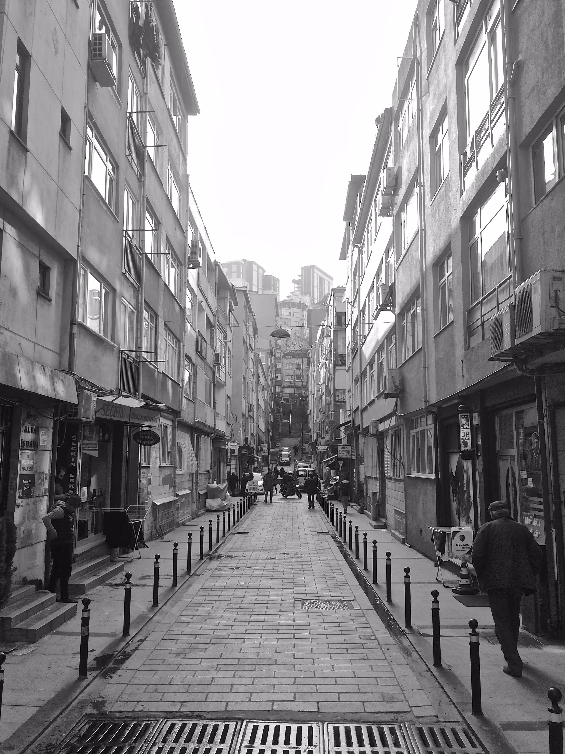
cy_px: 377
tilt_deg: +4.2
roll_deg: +0.4
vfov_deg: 61.7
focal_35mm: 29
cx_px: 282
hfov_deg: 48.2
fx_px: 631
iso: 32
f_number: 2.2
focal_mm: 4.15
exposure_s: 1/554
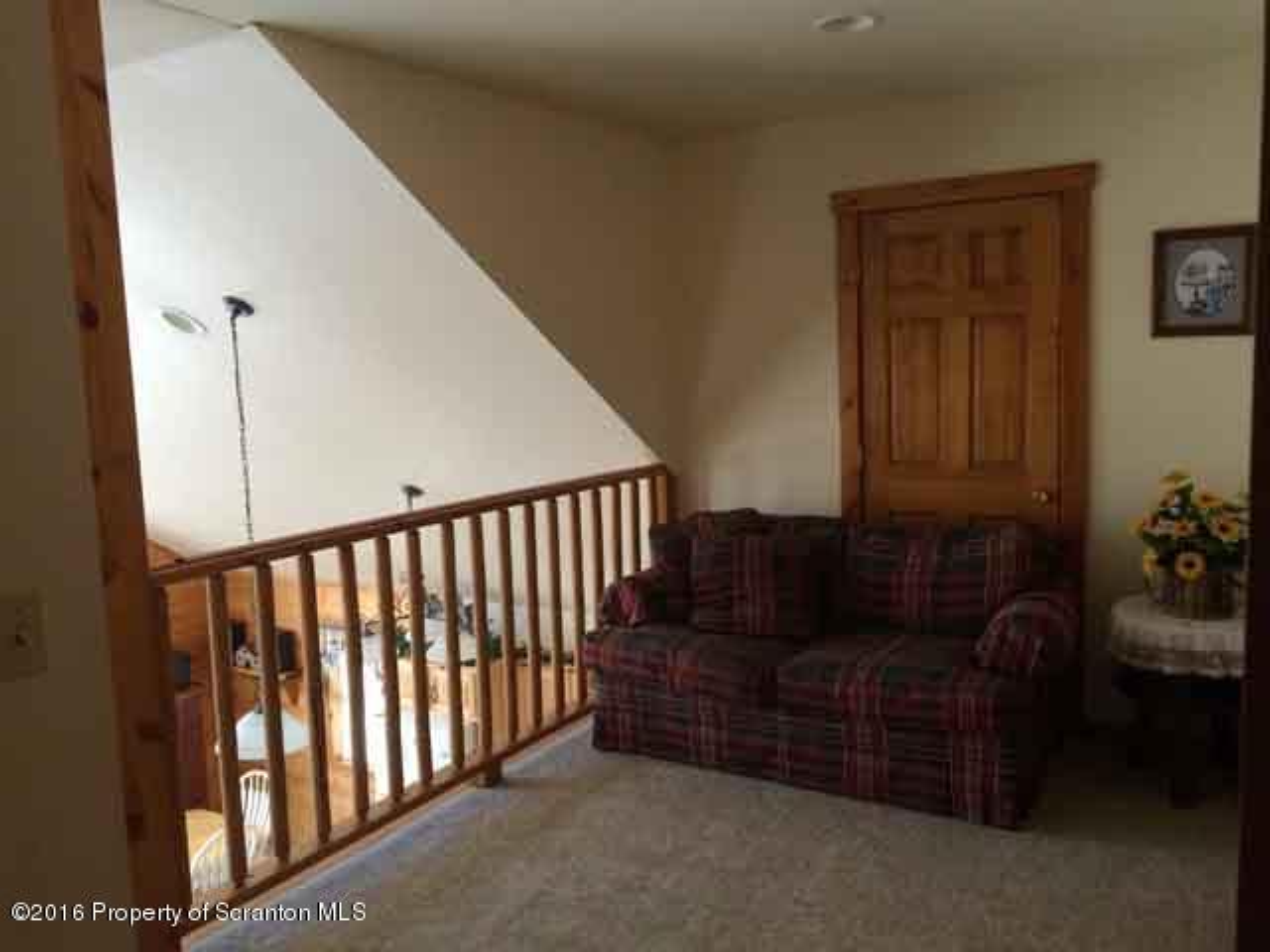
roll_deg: +2.0
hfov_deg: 61.7
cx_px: 635
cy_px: 476
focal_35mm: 29
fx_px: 1064
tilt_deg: -7.0
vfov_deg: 48.2
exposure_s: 1/30
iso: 160
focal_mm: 4.15
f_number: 2.2
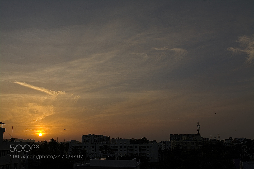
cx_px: 127
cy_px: 84
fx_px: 286
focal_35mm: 40
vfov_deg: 33.0
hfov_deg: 47.9
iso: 100
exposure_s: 1/200
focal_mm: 27
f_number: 11
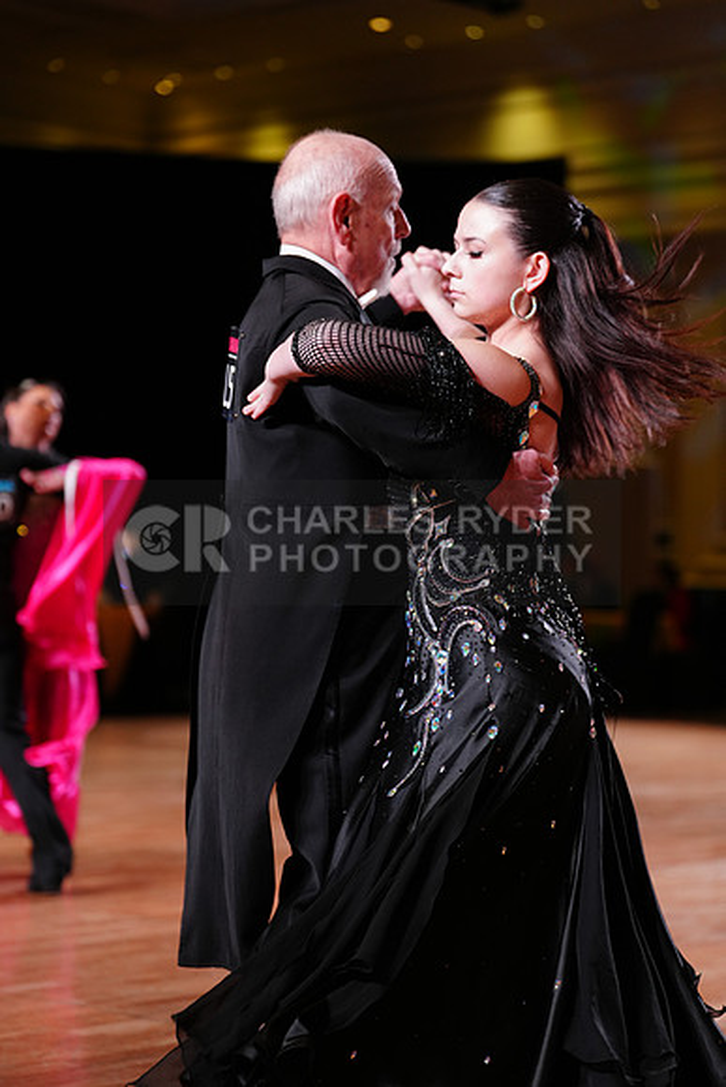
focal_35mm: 86
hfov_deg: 15.9
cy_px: 544
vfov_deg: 23.6
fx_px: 2600
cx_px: 363
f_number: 2.8
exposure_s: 1/400
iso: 1250
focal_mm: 86
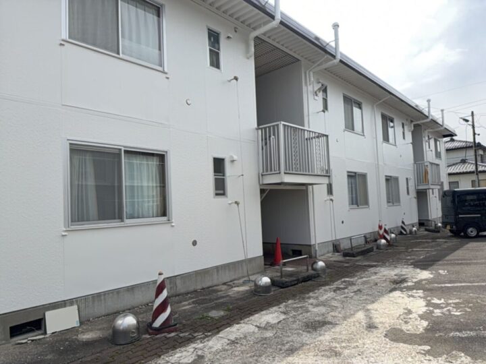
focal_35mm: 24
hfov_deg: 71.6
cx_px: 243
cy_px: 182
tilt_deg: +3.2
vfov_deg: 56.8
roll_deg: +3.9
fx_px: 337
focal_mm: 6.76
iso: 80
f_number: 1.78
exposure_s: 1/6024
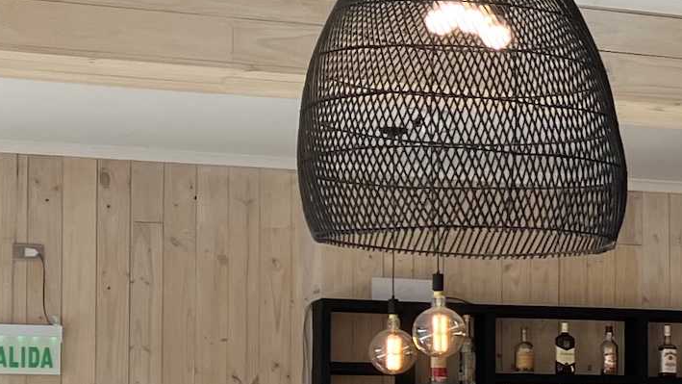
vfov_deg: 9.3
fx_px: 2333
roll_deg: +0.8
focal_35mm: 129
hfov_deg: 14.7
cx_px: 1200
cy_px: 411
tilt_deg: +2.1
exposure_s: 1/176
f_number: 1.8
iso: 25
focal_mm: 3.99
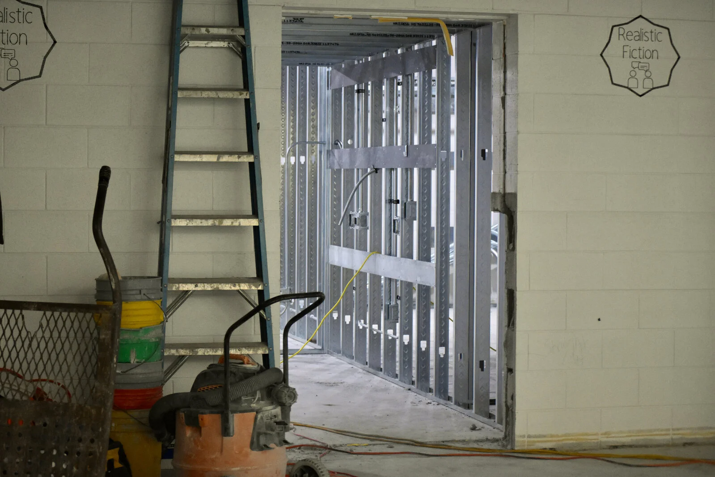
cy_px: 238
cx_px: 358
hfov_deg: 24.6
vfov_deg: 16.6
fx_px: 1638
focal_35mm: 82
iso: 3200
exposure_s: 1/60
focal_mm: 55
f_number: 4
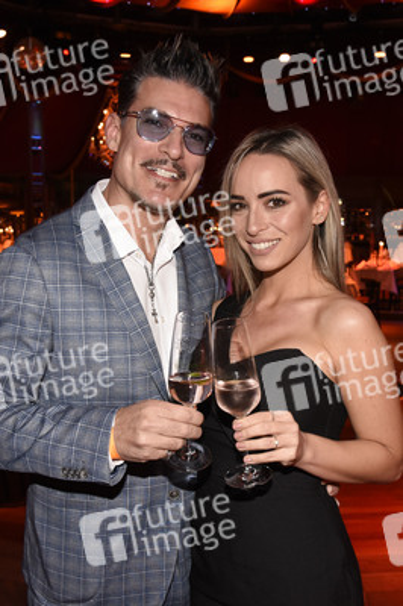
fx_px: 505
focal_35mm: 30
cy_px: 303
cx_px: 202
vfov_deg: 62.0
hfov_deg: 43.5
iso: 2500
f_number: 6.3
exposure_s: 1/60
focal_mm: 30
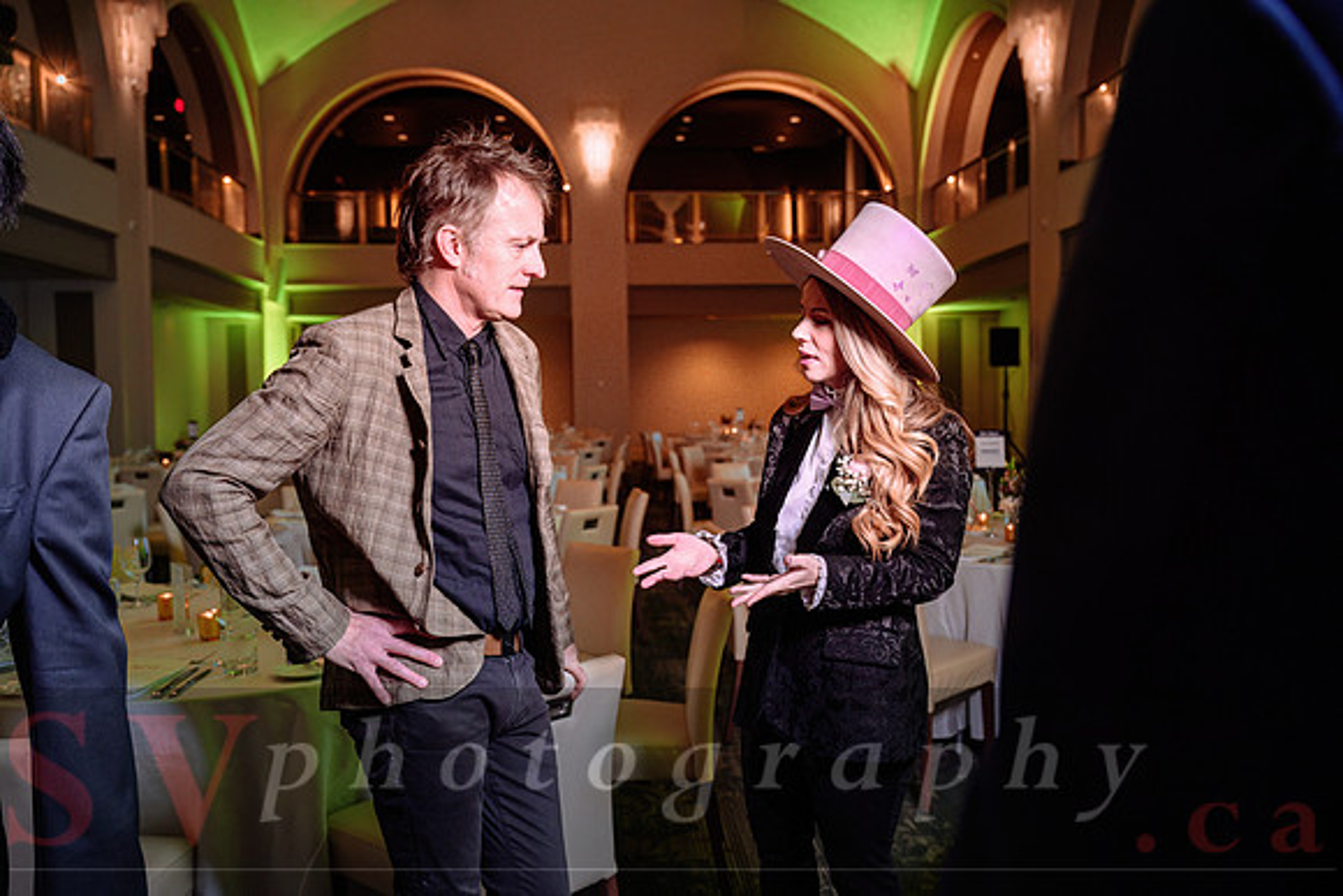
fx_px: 1138
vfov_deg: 43.0
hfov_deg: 61.1
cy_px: 448
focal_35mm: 30
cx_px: 672
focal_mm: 30.5
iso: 800
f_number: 4
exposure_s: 1/80
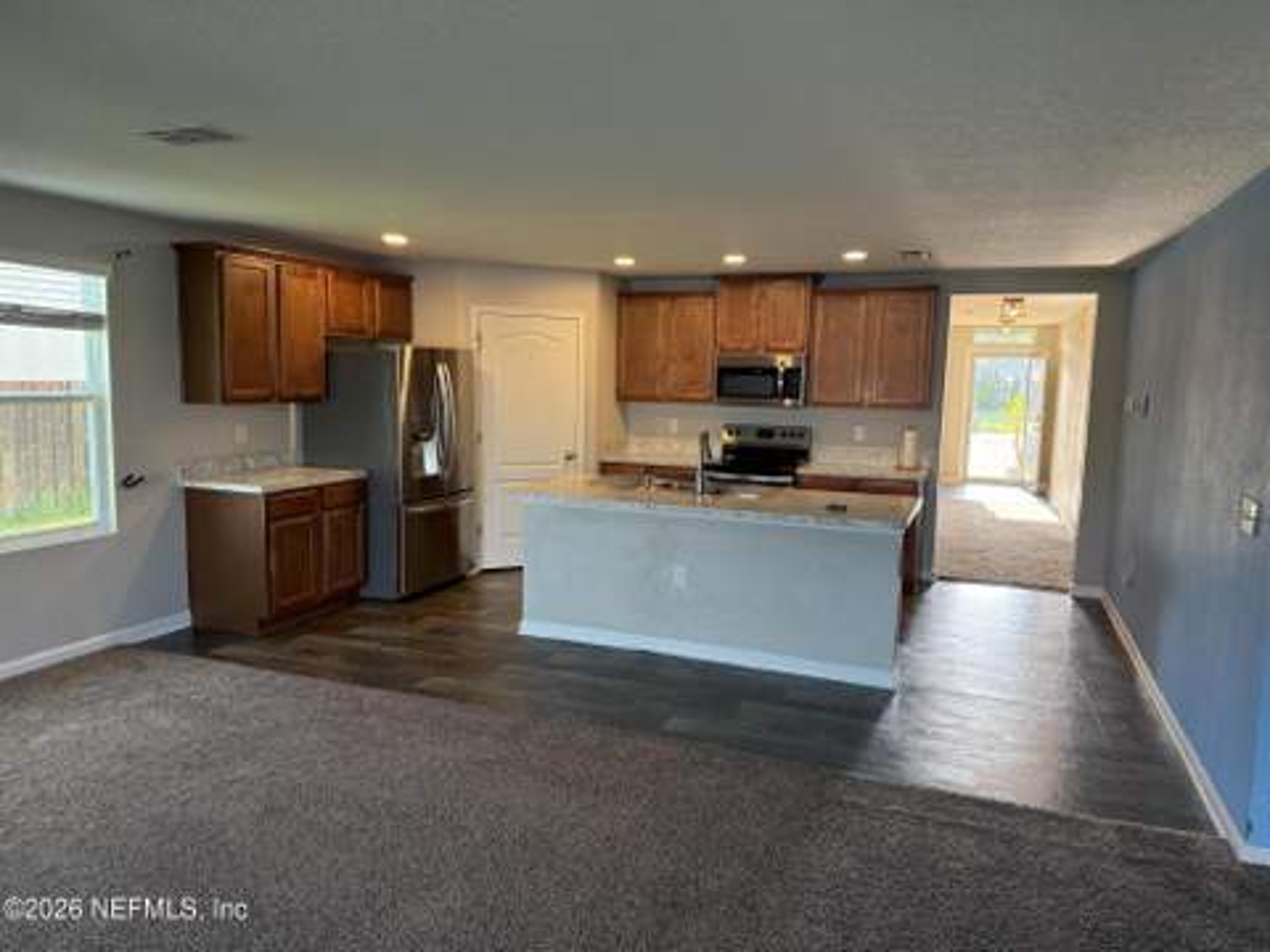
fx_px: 881
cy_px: 476
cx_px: 635
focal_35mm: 24
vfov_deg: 56.8
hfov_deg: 71.6
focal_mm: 6.76
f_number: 1.78
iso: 200
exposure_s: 1/120
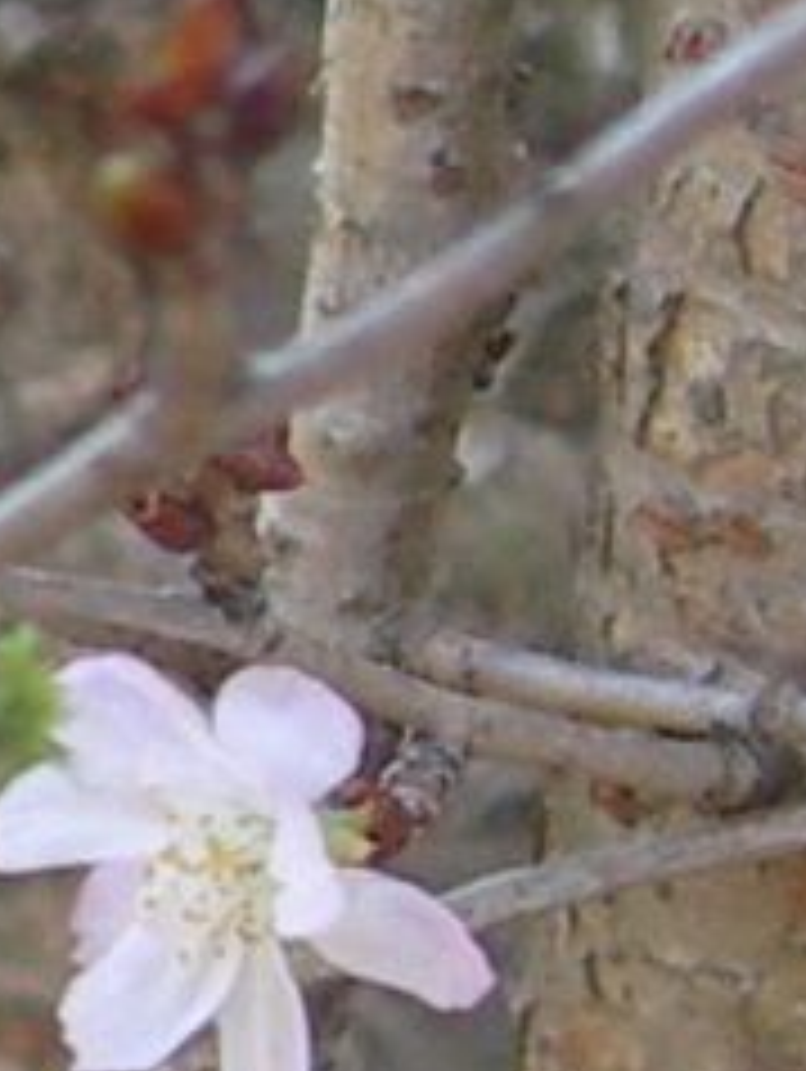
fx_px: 2665
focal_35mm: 86
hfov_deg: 17.1
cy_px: 875
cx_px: 230
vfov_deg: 22.4
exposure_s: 1/113
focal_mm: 7.8
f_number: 2.8
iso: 50
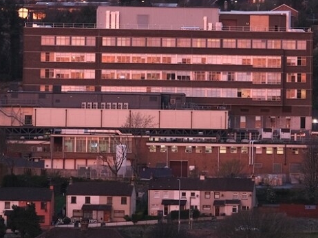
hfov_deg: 11.9
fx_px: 1515
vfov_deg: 9.0
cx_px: 277
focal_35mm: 165
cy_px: 46
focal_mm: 58.7
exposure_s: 1/110
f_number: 4
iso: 400
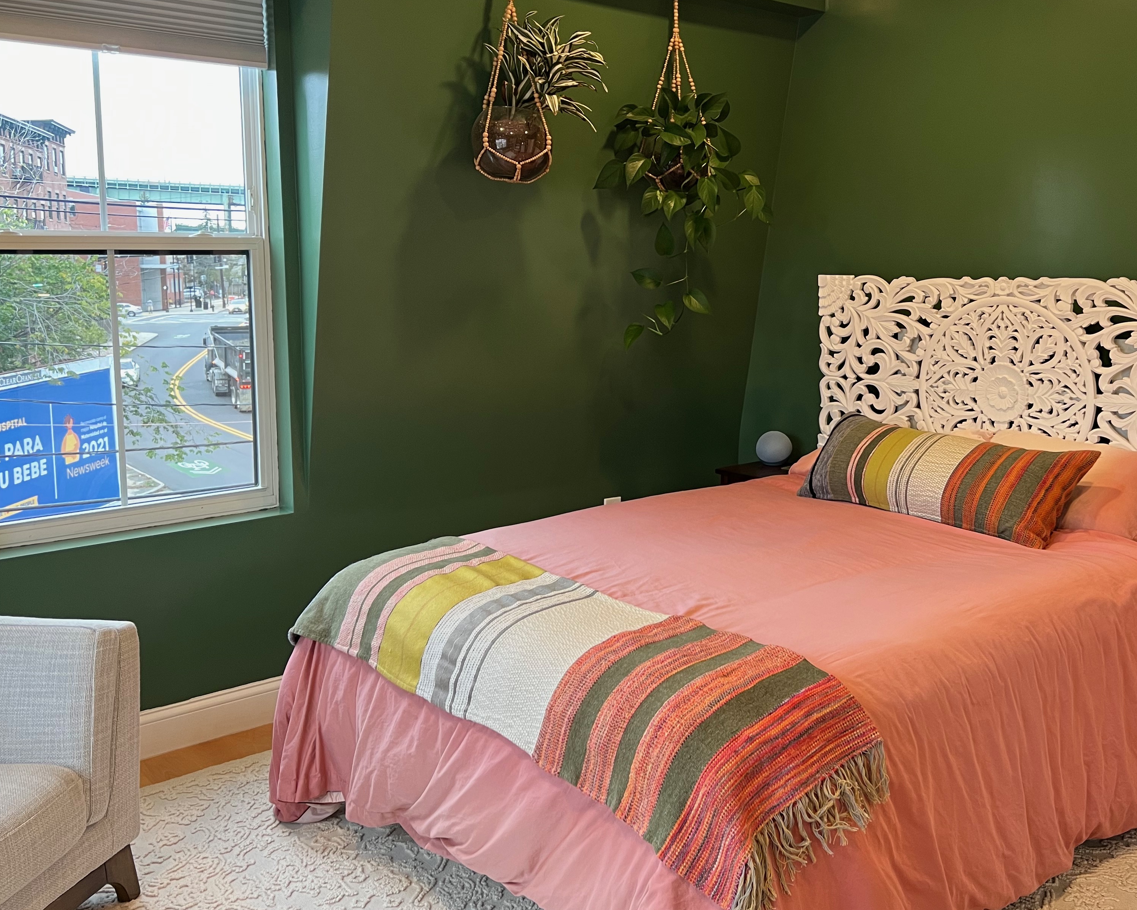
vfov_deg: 43.2
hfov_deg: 52.3
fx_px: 1144
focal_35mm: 34
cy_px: 373
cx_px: 708
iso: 125
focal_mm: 5.7
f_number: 1.5
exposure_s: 1/60
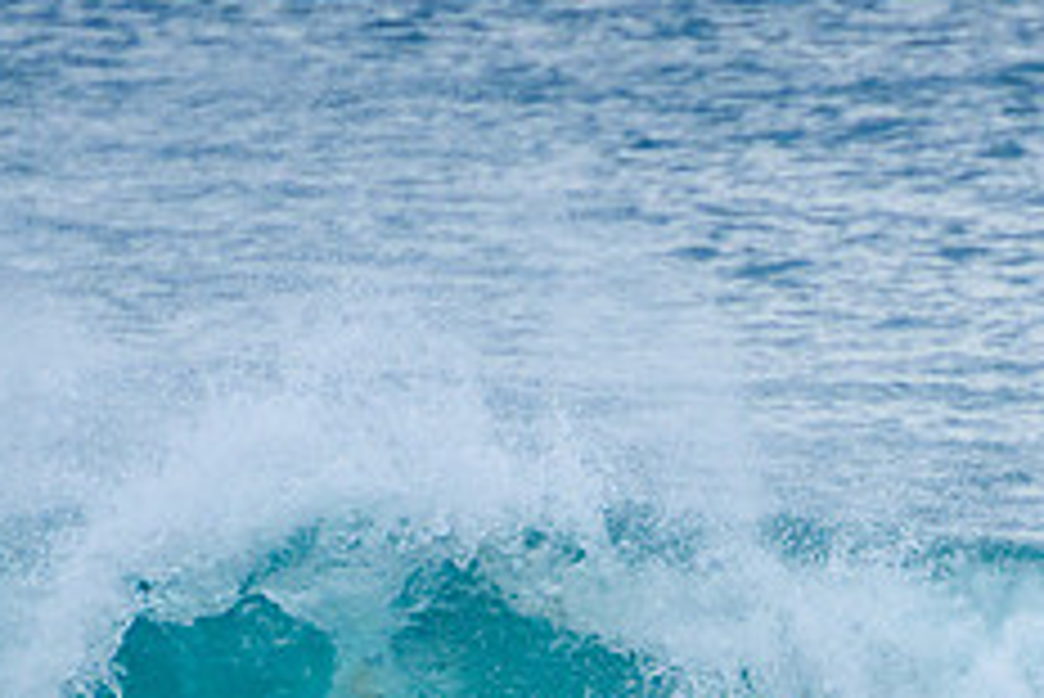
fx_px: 39898
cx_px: 1229
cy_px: 832
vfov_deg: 1.0
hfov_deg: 1.5
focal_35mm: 1375
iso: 500
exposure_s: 1/2000
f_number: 6.3
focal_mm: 400
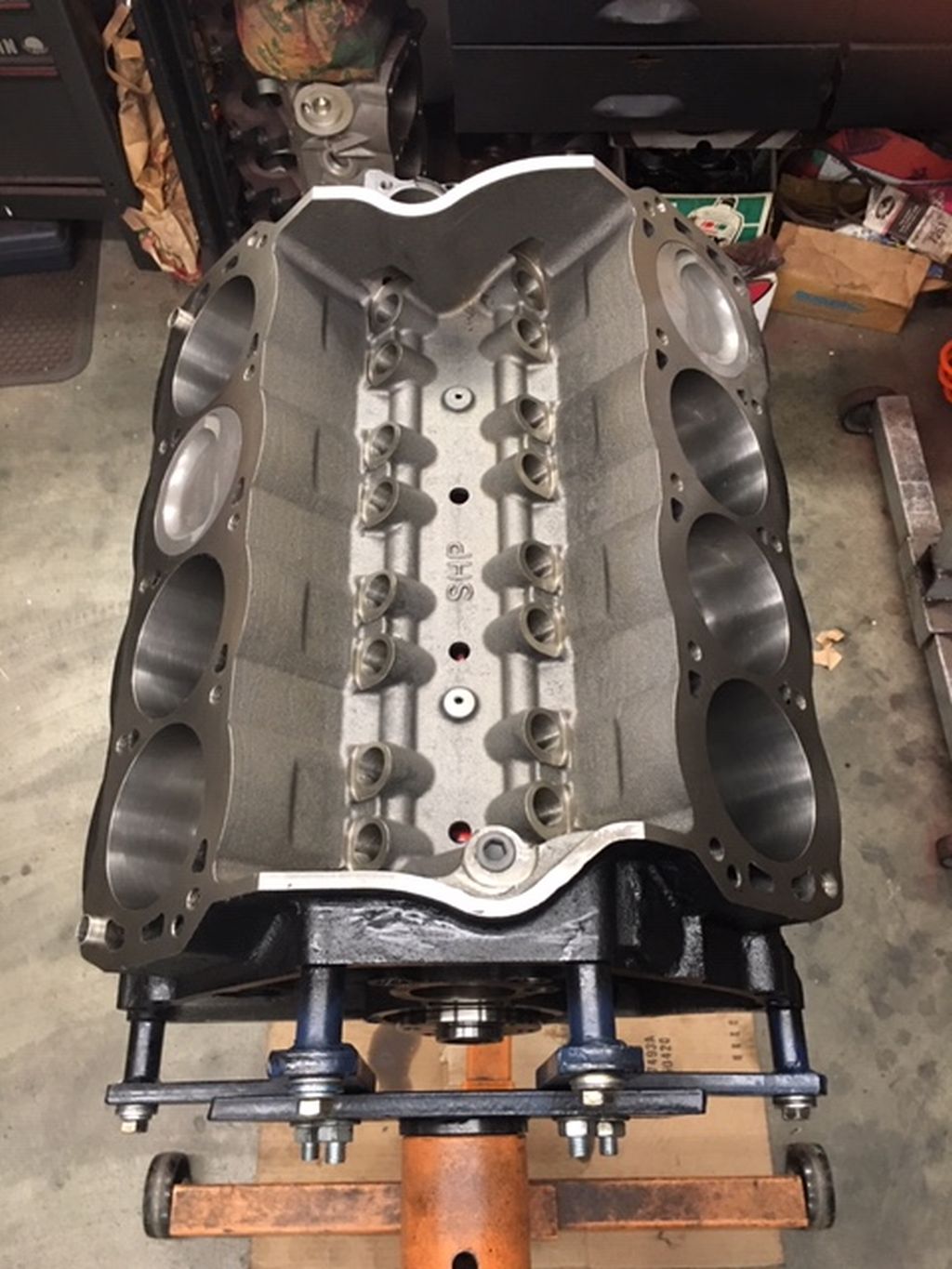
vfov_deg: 61.7
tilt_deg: -60.2
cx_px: 476
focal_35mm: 29
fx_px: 1063
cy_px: 634
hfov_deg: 48.2
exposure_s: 1/15
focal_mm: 4.15
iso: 100
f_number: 2.2
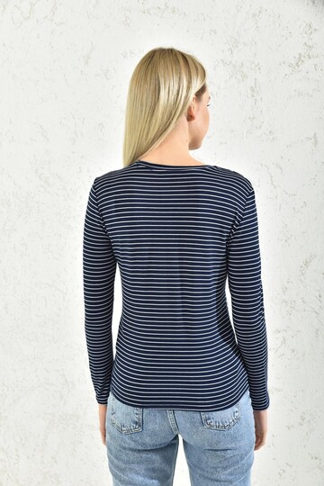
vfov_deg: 41.1
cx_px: 162
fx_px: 648
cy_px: 243
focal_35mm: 48
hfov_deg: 28.1
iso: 100
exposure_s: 1/160
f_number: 7.1
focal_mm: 48
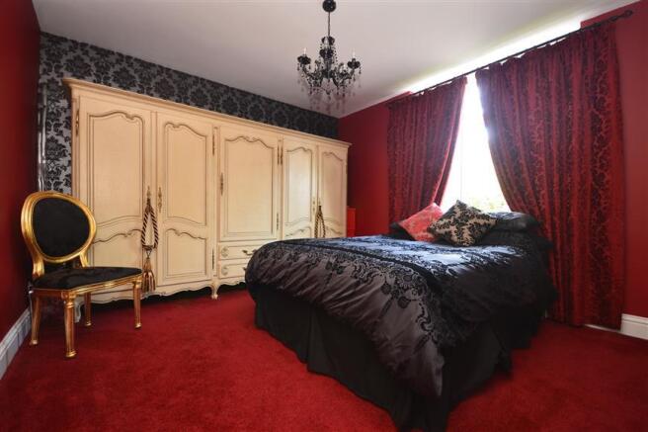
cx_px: 324
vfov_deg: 77.3
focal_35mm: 15
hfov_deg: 100.4
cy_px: 216
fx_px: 270
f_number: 5
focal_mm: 10
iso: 200
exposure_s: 1/1.6
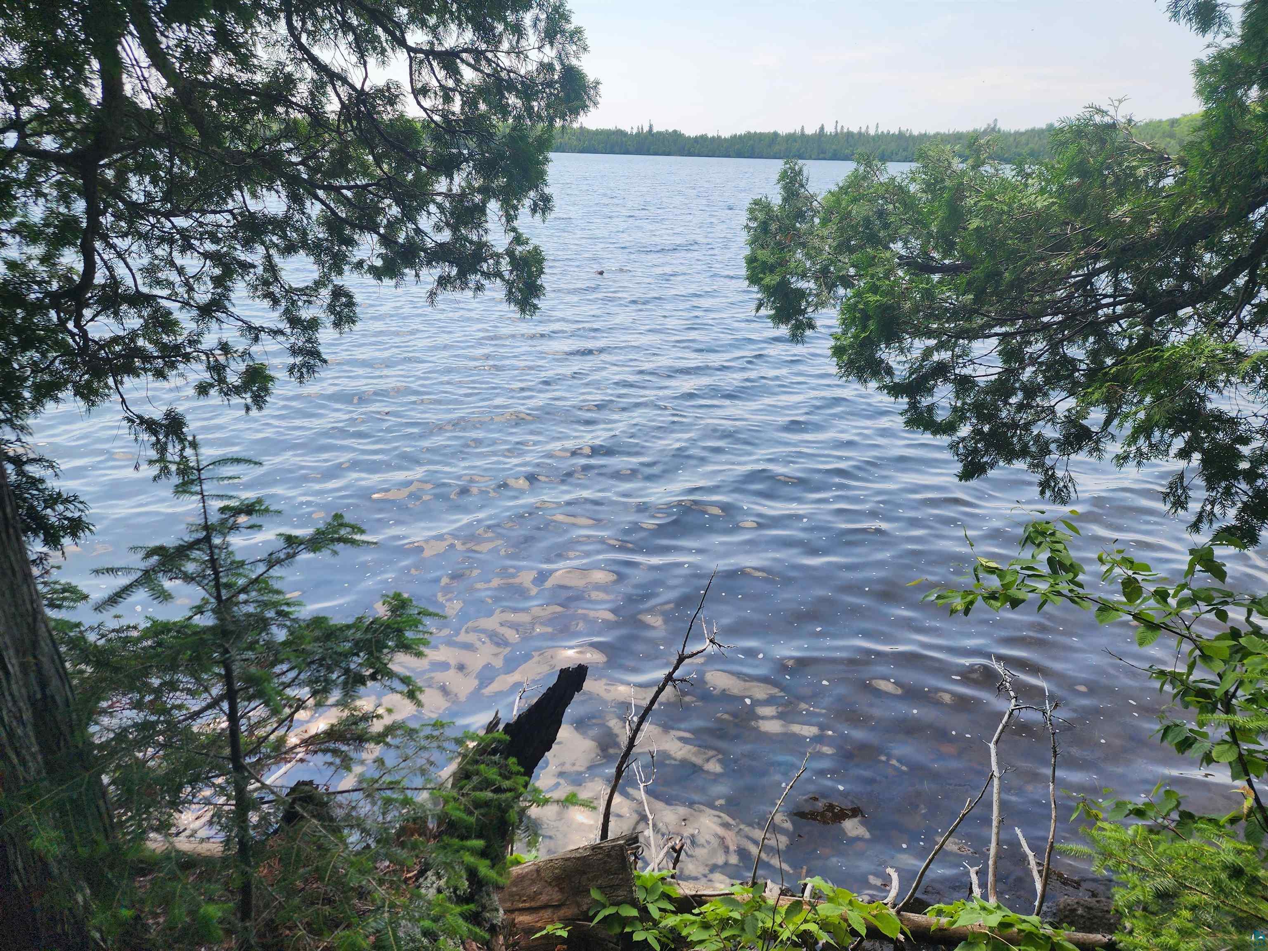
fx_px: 843
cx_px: 634
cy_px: 476
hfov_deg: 73.9
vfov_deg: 58.9
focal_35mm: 23
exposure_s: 1/823
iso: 12
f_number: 1.8
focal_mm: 6.4
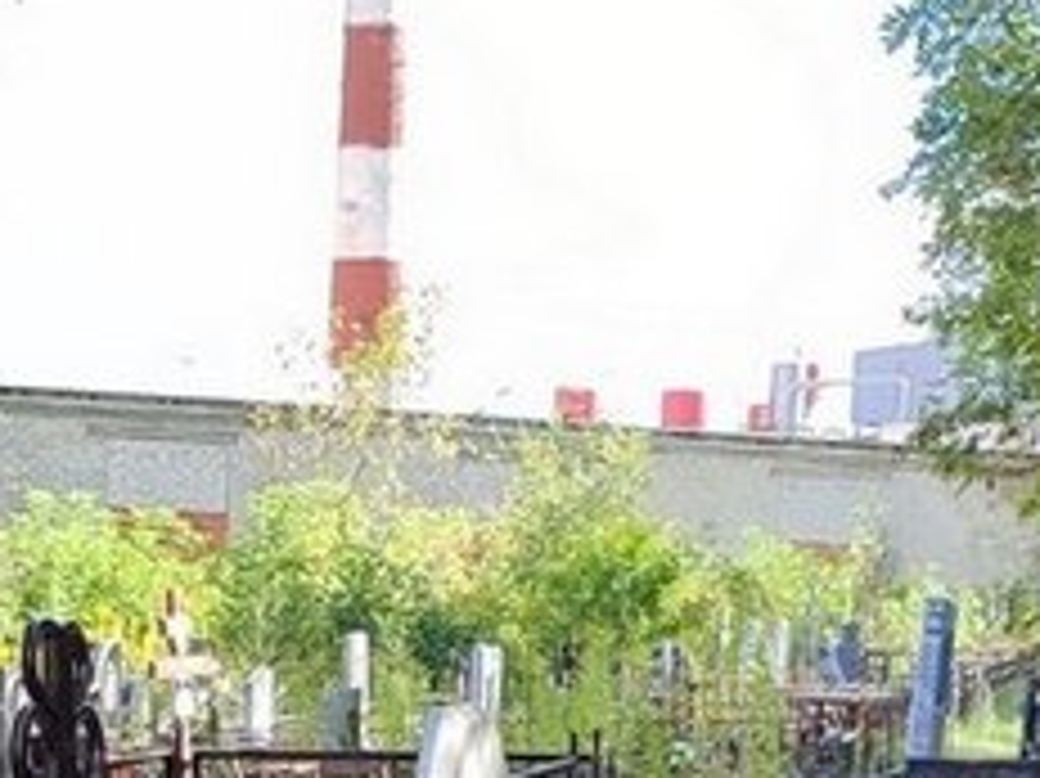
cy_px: 1556
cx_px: 315
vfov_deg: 11.9
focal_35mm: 111
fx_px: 3333
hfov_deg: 17.7
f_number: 1.9
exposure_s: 1/121
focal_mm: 6.04
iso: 50
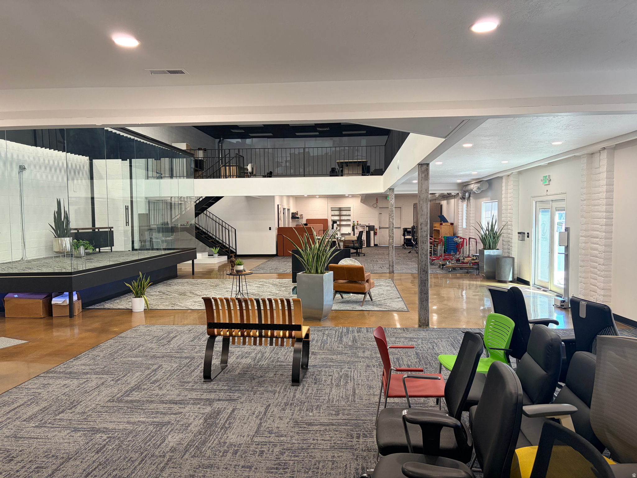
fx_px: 478
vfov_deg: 53.1
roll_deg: +0.4
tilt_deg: -3.3
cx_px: 318
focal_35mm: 26
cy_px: 239
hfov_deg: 67.3
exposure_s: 1/60
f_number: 1.6
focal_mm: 5.96
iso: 80
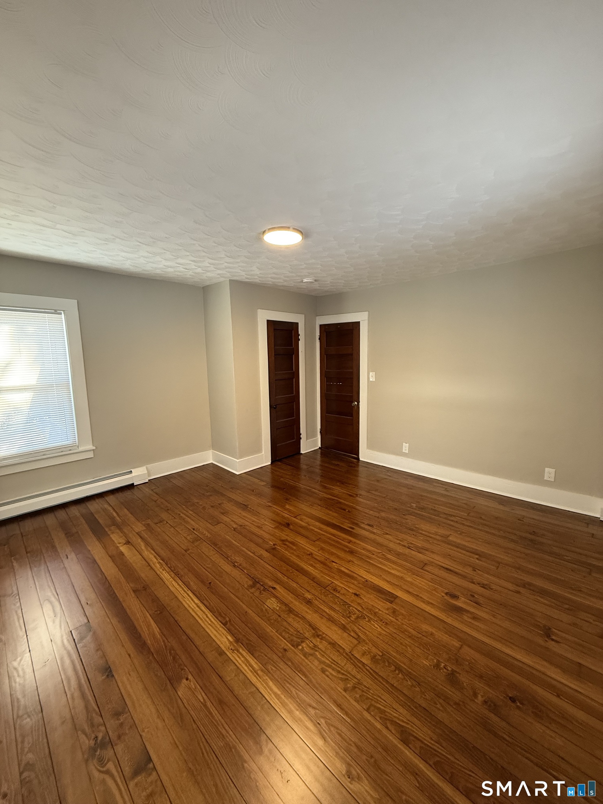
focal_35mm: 14
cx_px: 302
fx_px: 325
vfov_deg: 102.1
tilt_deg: -7.0
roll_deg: +0.6
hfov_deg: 85.7
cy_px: 402
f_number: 2.2
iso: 250
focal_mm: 2.22
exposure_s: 1/60
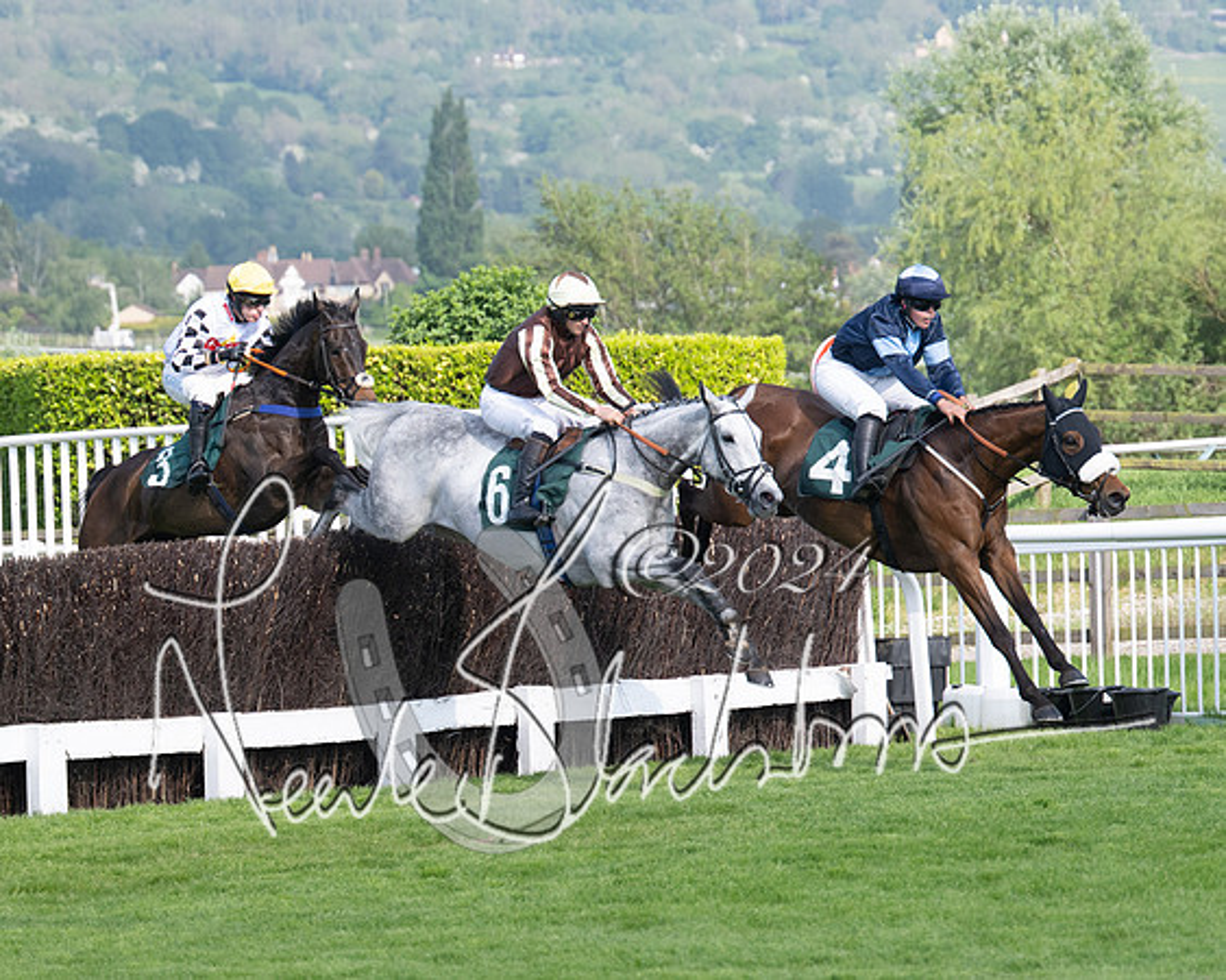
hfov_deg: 8.9
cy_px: 482
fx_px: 7892
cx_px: 693
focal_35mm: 218
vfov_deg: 7.1
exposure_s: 1/2000
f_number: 4
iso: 400
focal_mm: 125
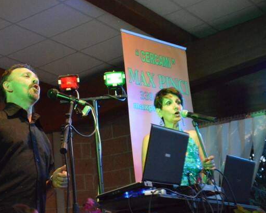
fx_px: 748
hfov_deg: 20.2
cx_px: 117
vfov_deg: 16.2
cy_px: 99
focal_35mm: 95
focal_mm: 48
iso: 6400
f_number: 5.3
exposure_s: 1/60
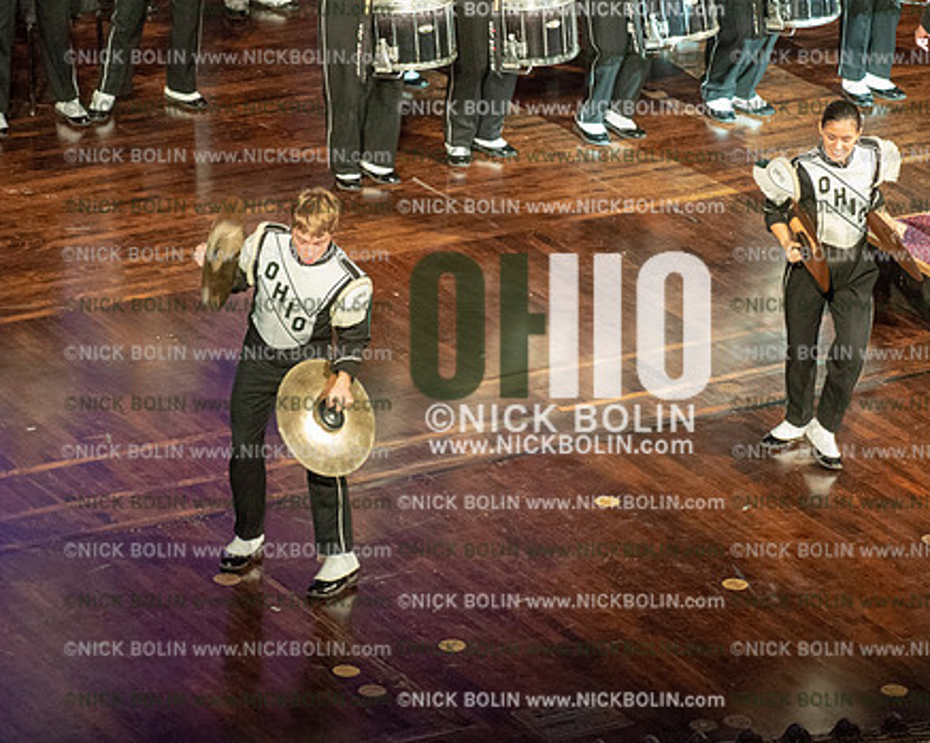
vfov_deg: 7.1
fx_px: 5996
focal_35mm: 218
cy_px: 353
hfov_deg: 8.9
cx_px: 560
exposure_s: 1/200
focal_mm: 175
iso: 8000
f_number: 5.6
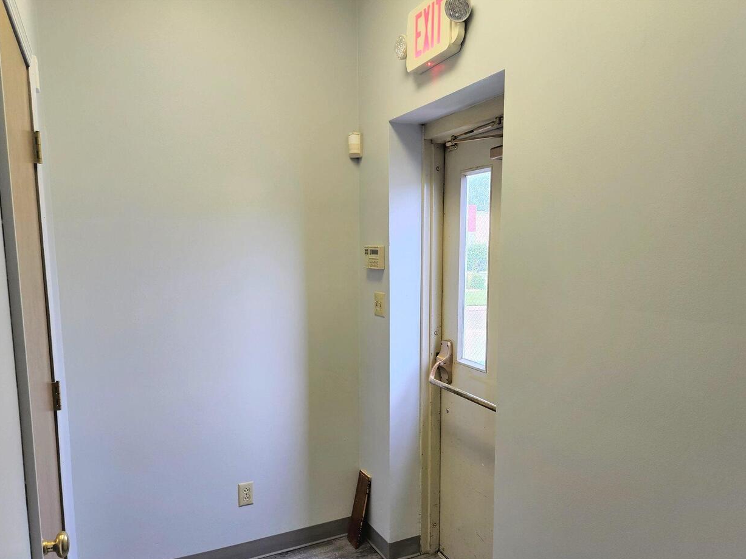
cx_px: 396
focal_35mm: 27
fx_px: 582
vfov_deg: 51.1
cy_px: 326
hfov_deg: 65.3
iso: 125
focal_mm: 5.4
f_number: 1.8
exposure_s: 1/60
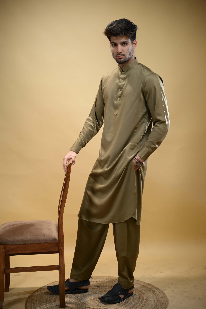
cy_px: 154
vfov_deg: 31.9
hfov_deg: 21.6
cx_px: 103
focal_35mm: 63
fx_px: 541
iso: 400
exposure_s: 1/125
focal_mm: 63
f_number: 2.8
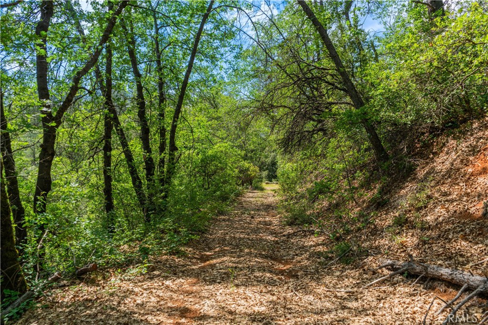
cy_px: 162
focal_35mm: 29
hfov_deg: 63.7
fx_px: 393
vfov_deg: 44.9
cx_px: 244
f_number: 7.1
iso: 100
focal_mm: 29
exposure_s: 1/100
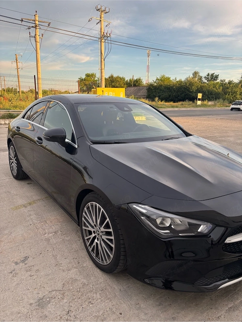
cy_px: 161
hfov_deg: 53.1
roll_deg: -2.9
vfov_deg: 67.3
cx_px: 121
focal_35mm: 26
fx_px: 242
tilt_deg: -15.0
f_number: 1.6
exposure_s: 1/475
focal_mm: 5.96
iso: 50
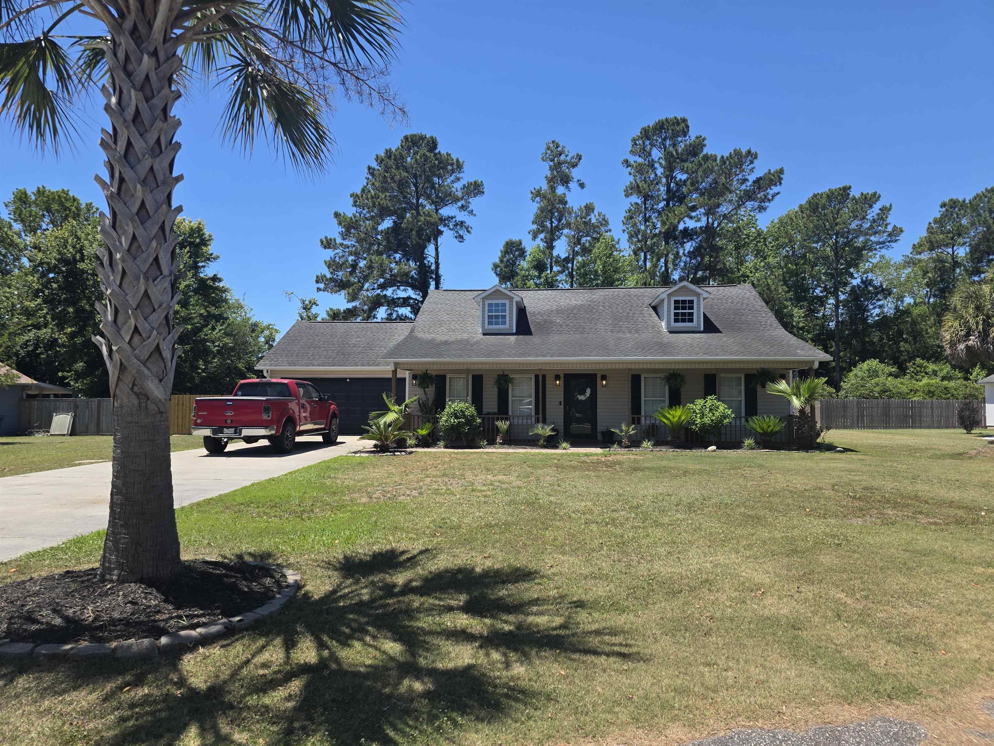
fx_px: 660
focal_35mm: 23
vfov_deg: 58.9
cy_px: 373
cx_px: 497
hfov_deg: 73.9
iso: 80
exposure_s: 1/4145
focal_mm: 6.3
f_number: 1.7
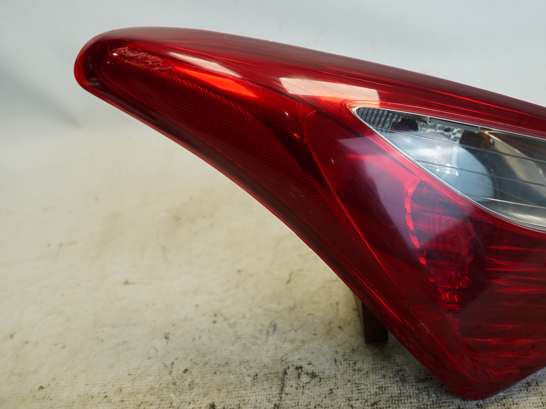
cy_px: 186
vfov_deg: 35.9
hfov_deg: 46.0
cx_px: 369
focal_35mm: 40
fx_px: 631
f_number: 4
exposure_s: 1/60
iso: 160
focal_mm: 20
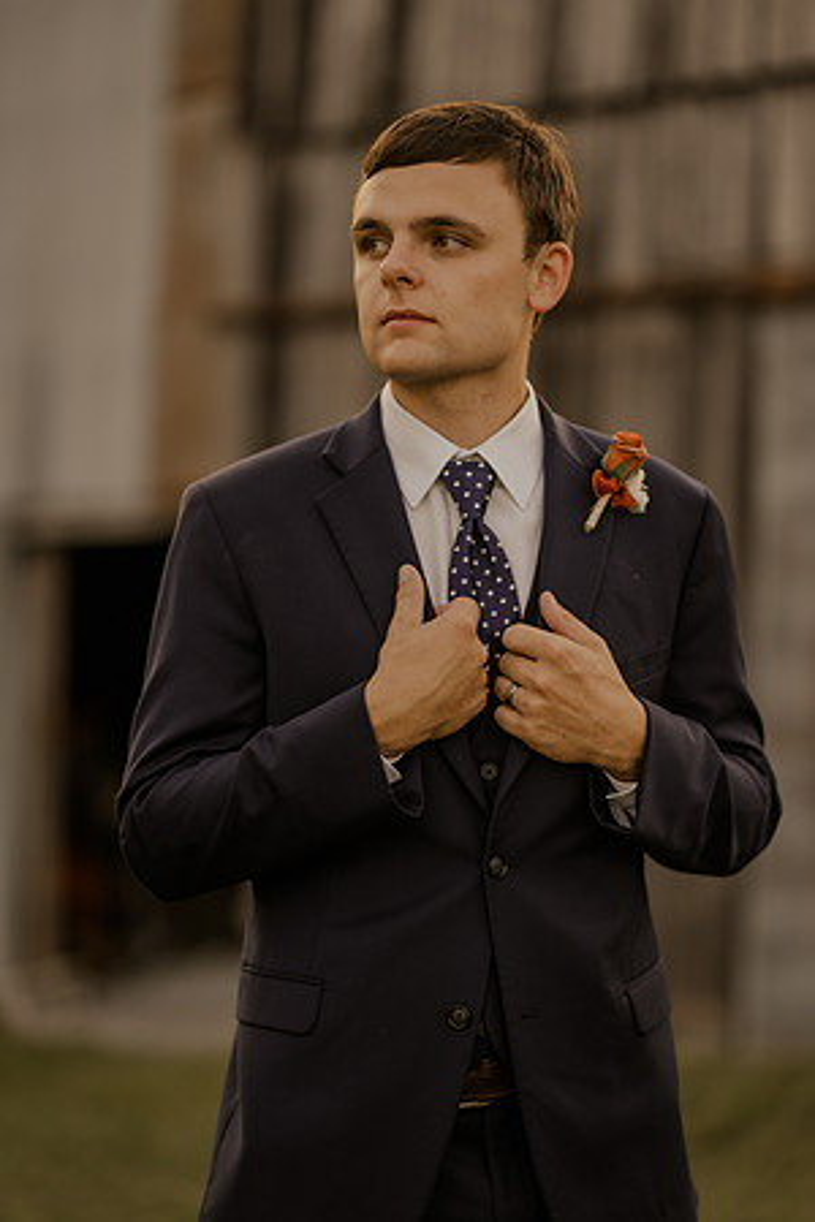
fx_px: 2886
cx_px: 408
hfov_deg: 16.1
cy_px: 611
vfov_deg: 23.9
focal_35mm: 85
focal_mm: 85
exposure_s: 1/400
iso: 100
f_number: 1.6
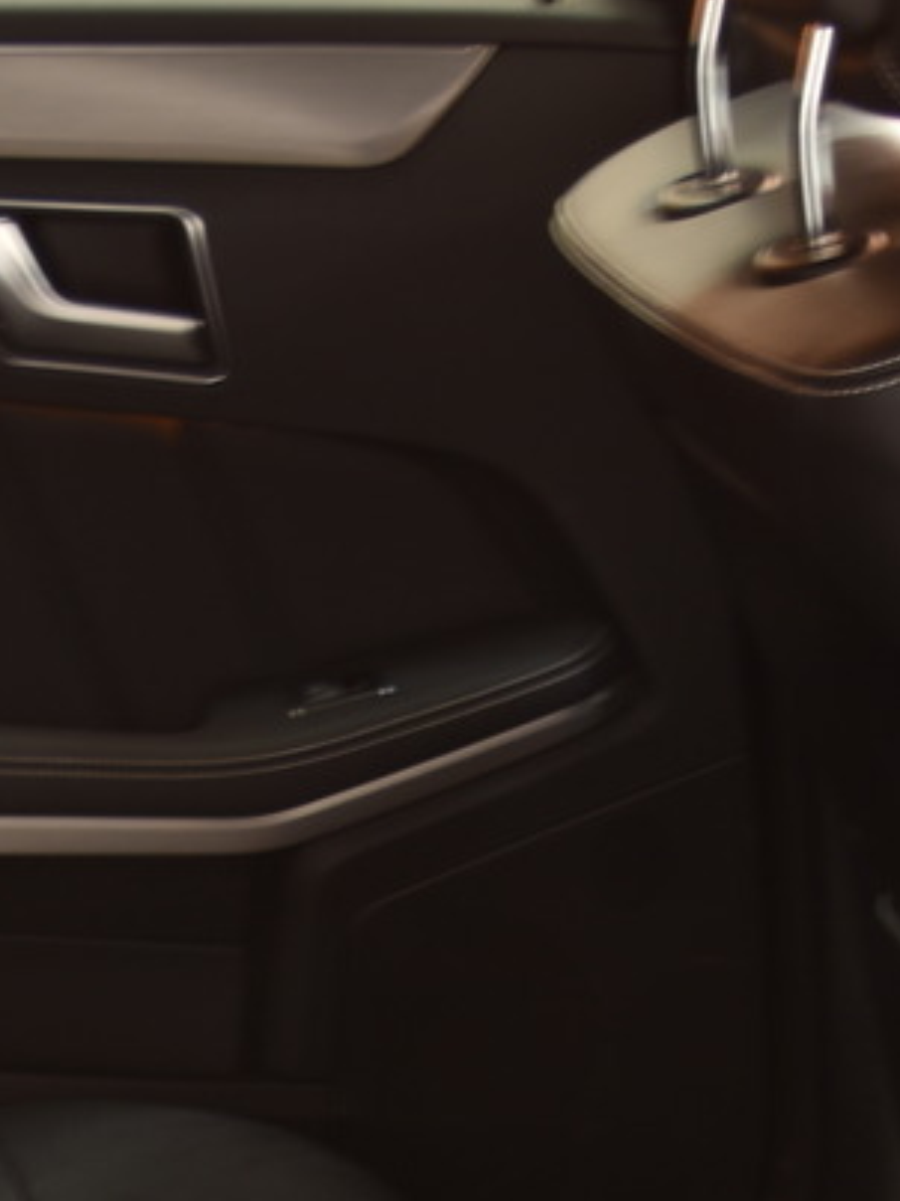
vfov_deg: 13.2
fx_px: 5027
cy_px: 1508
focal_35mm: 145
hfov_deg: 10.1
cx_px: -54
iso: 100
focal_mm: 25
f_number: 4
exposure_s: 1/1.6
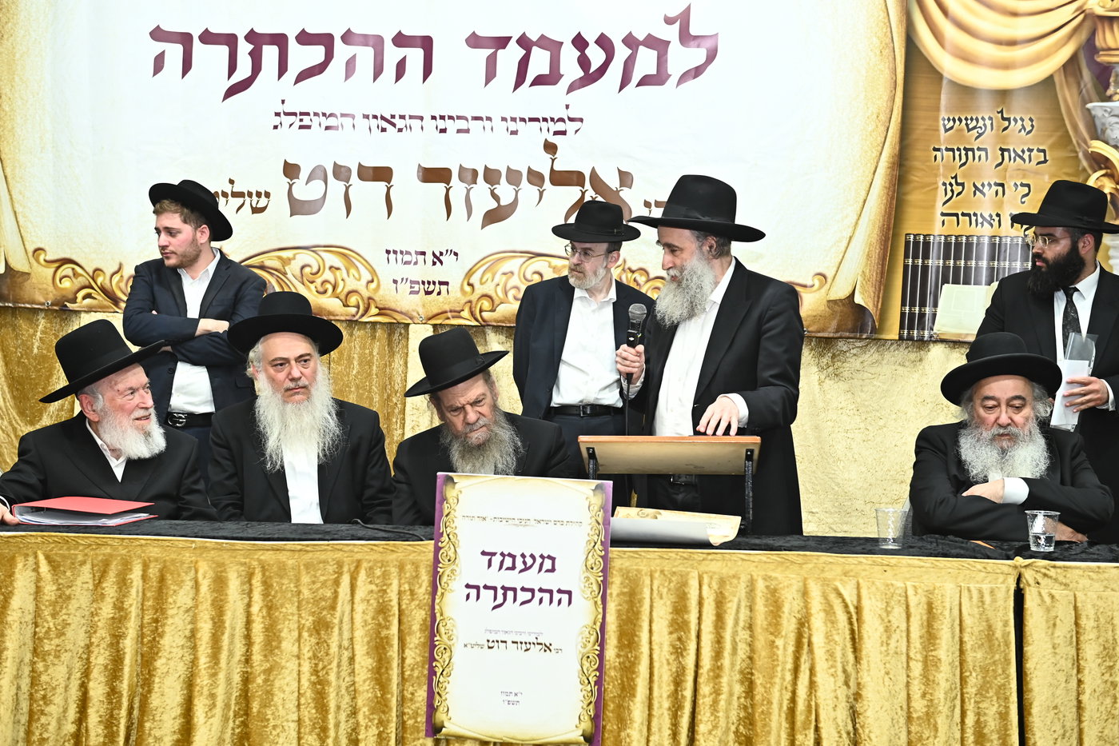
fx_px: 1709
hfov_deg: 36.3
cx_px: 560
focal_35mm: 55
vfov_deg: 24.6
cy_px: 373
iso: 1600
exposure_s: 1/200
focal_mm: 55
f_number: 4
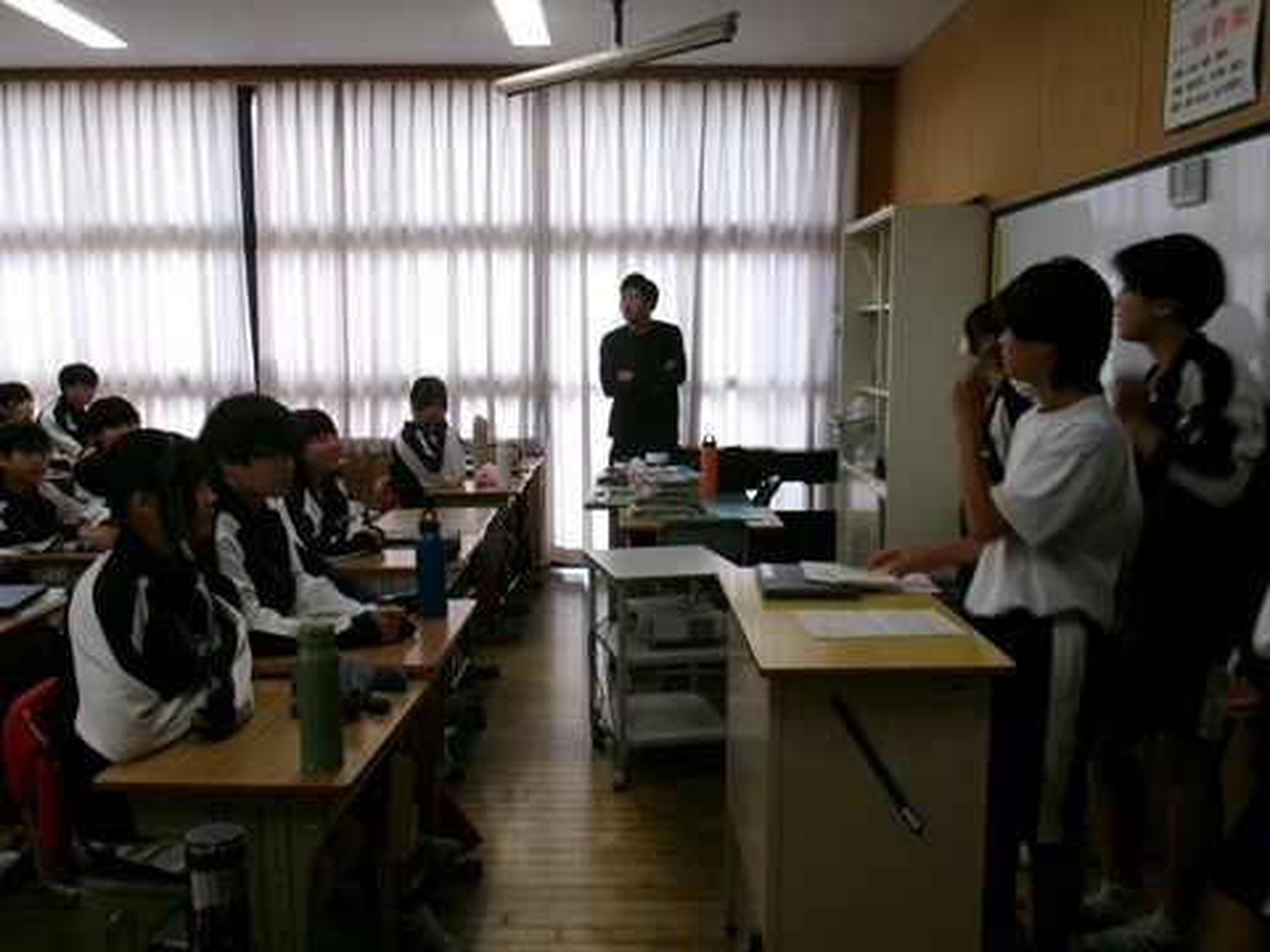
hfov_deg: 51.4
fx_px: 1321
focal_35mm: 36
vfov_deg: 39.7
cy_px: 476
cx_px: 635
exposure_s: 1/40
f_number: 4.5
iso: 100
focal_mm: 6.4
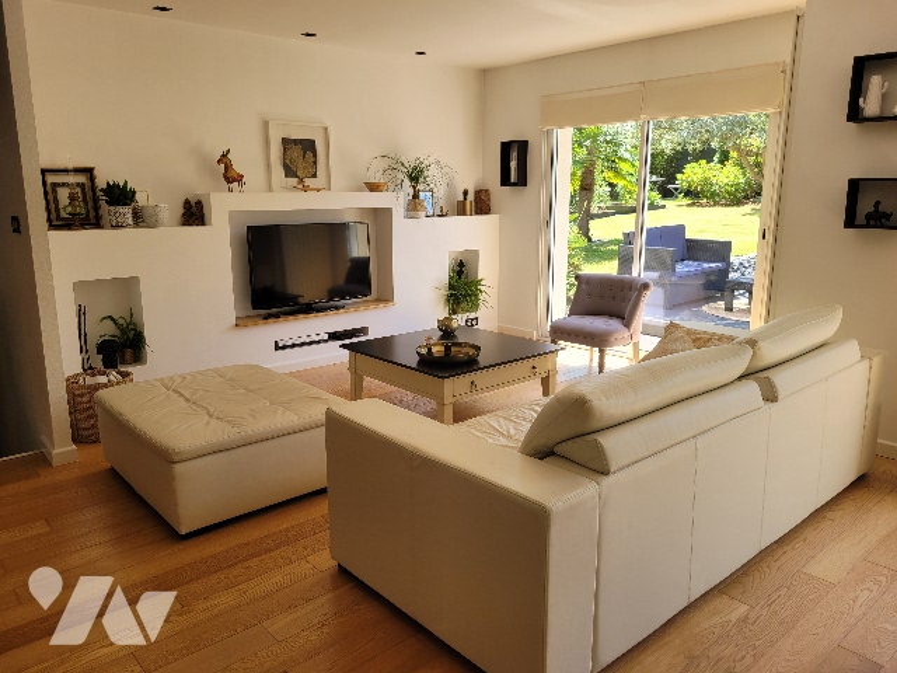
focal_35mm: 26
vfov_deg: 53.1
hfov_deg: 67.3
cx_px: 448
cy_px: 336
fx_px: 674
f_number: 1.8
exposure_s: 1/169
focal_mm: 5.4
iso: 40
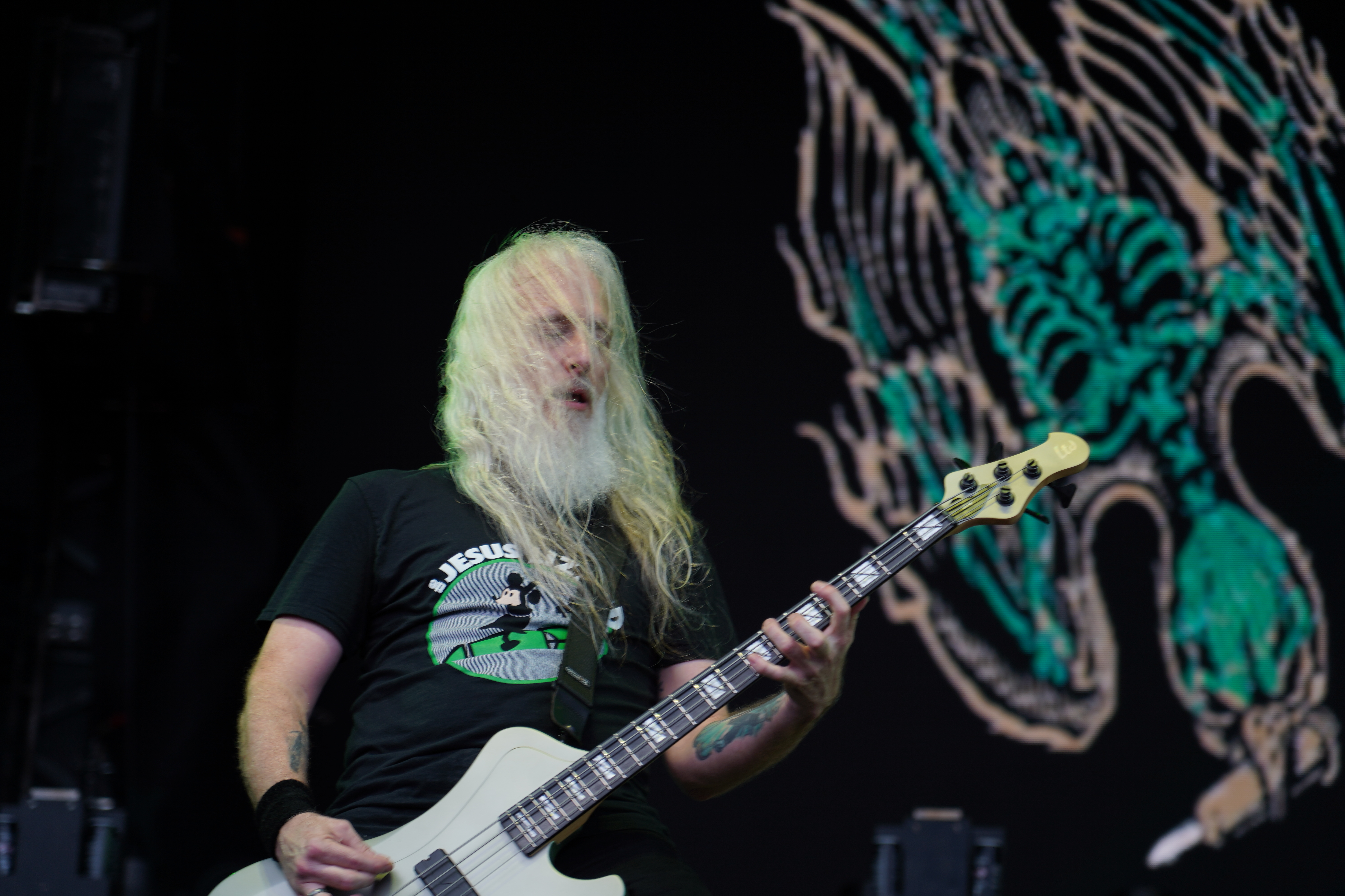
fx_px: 3923
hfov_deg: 19.5
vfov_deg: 13.0
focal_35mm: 105
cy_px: 448
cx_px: 672
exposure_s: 1/125
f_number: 4
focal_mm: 105
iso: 125
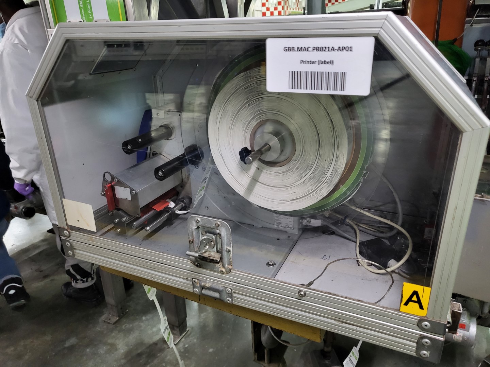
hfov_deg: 67.3
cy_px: 184
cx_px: 245
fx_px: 368
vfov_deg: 53.1
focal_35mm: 26
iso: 640
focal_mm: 4.25
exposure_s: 1/50
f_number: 1.8
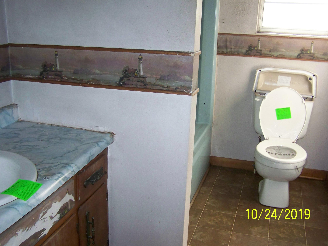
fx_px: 360
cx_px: 164
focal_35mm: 38
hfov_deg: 49.0
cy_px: 123
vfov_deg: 37.7
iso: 200
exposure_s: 1/30
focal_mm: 6.3
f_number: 2.8
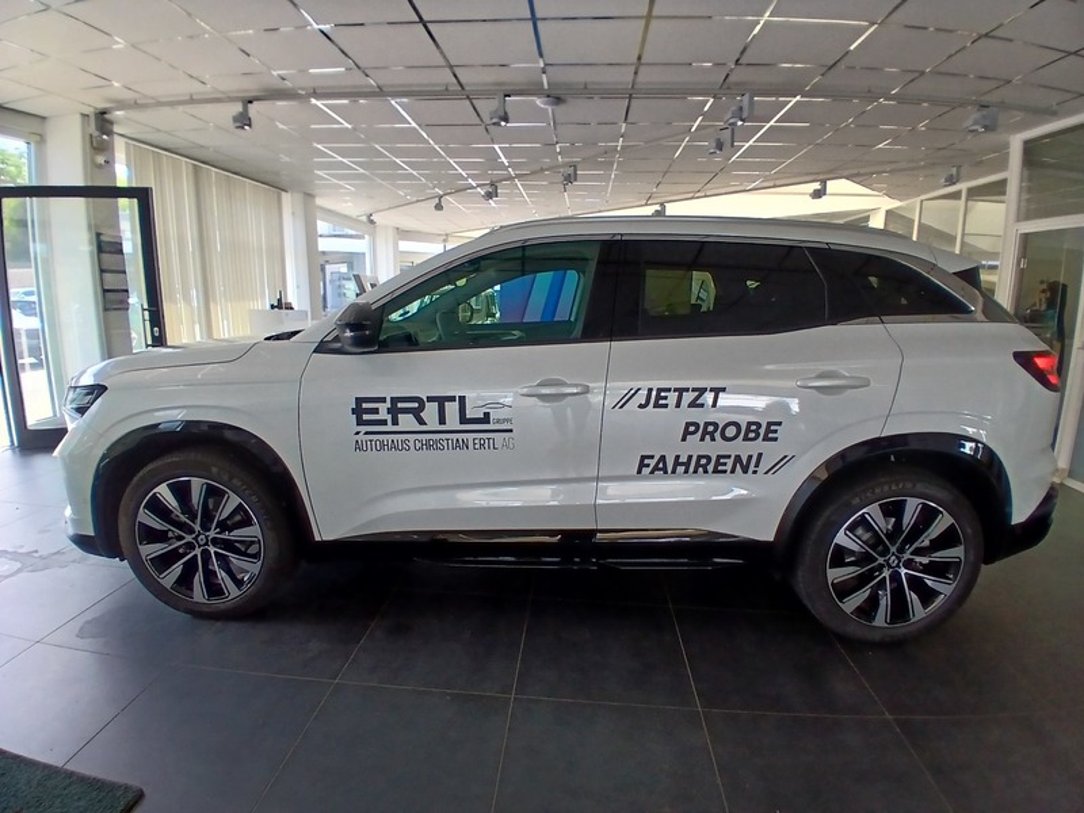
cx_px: 542
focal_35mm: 17
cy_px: 406
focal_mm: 1.4
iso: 50
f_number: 2.2
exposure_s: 1/102
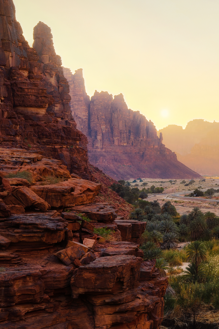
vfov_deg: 23.5
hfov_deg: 14.7
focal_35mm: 87
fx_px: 790
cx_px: 329
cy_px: 144
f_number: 6.3
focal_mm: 42.8
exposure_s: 1/50
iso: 100
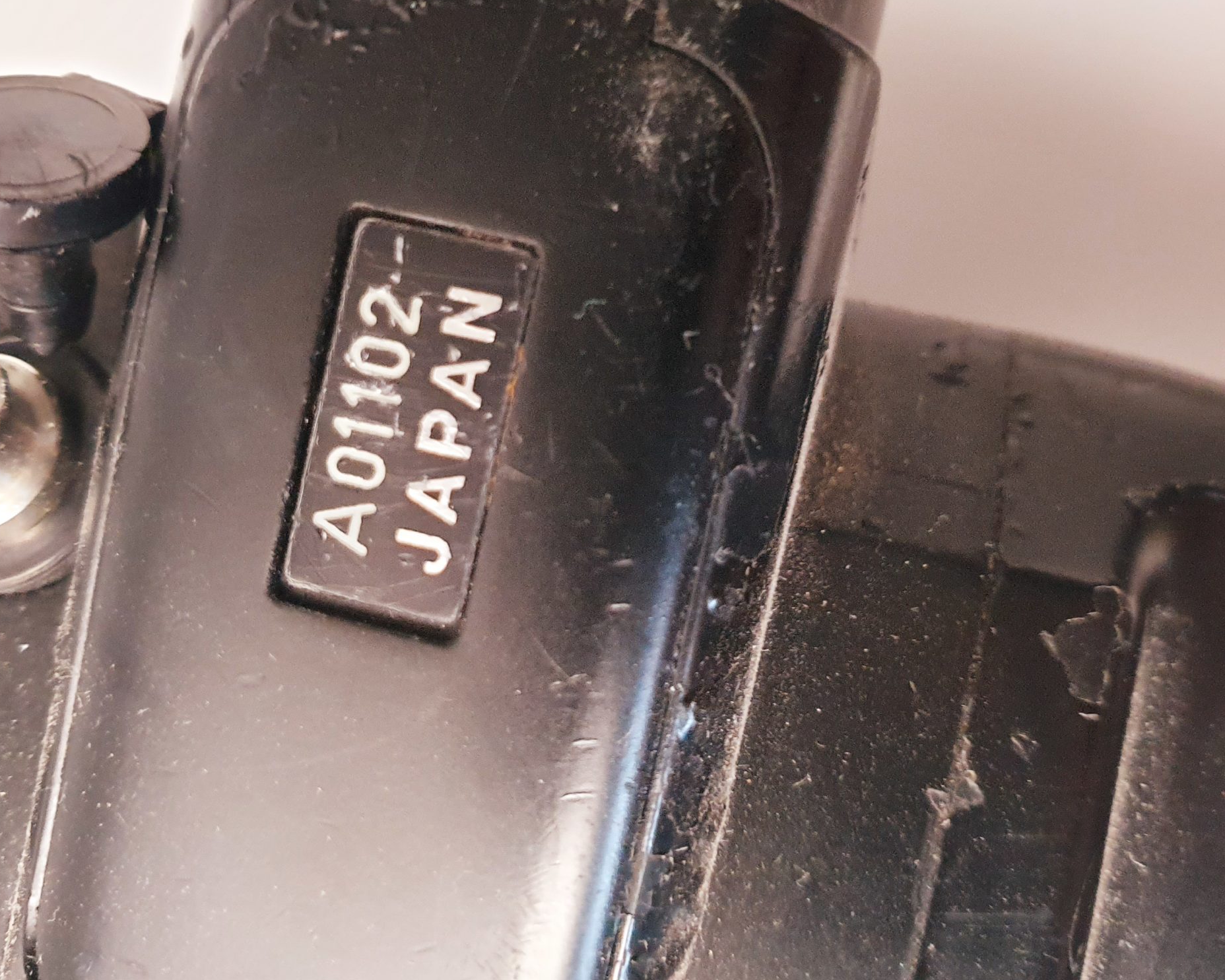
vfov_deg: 42.1
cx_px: 645
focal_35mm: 35
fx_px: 1269
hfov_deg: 51.5
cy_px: 399
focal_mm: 4.3
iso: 400
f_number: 2.4
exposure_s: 1/50
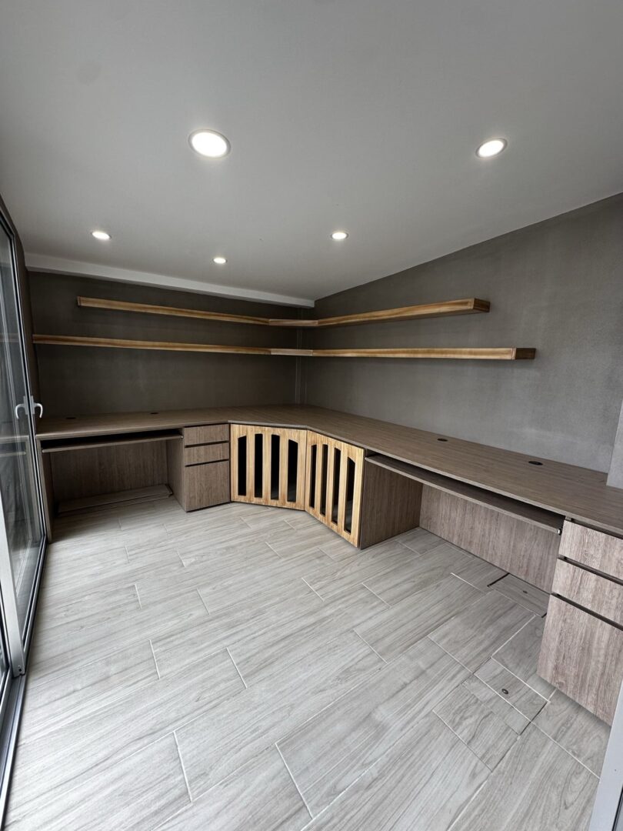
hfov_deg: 85.7
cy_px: 416
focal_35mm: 14
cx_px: 312
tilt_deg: -9.1
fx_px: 336
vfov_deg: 102.1
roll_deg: -2.4
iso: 64
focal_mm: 2.2
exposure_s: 1/120
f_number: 2.2
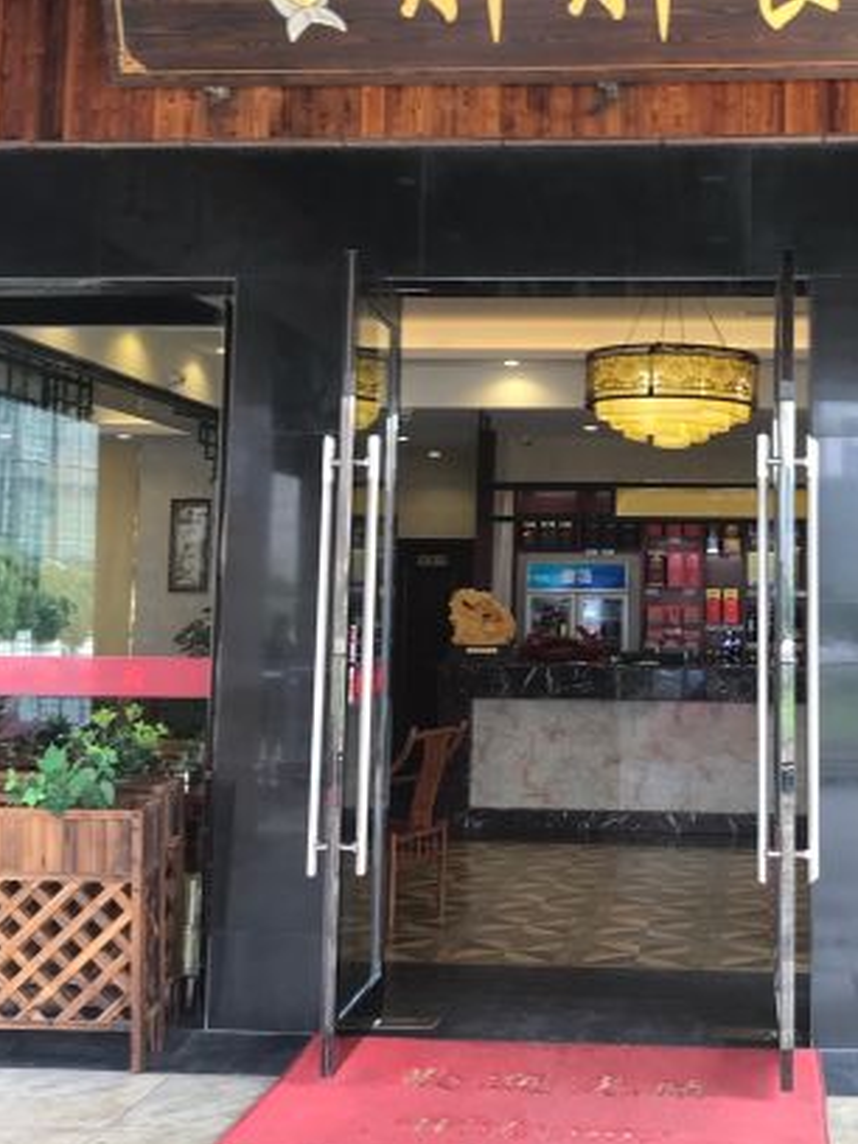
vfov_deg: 39.4
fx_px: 1586
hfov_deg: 29.8
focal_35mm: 48
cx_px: 635
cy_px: 440
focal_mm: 3.99
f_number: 1.8
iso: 25
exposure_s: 1/100
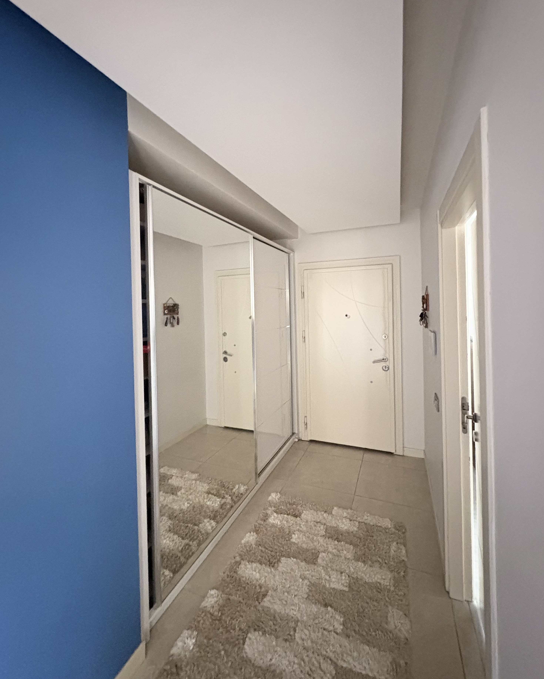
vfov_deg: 96.5
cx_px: 274
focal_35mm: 15
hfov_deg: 84.0
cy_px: 309
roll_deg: +0.8
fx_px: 302
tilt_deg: -0.2
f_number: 2.2
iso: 2000
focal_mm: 2.22
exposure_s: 1/18
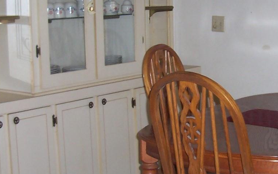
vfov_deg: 15.9
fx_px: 621
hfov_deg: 24.9
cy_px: 89
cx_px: 216
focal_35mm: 82
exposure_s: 1/60
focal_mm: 5.6
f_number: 2.8
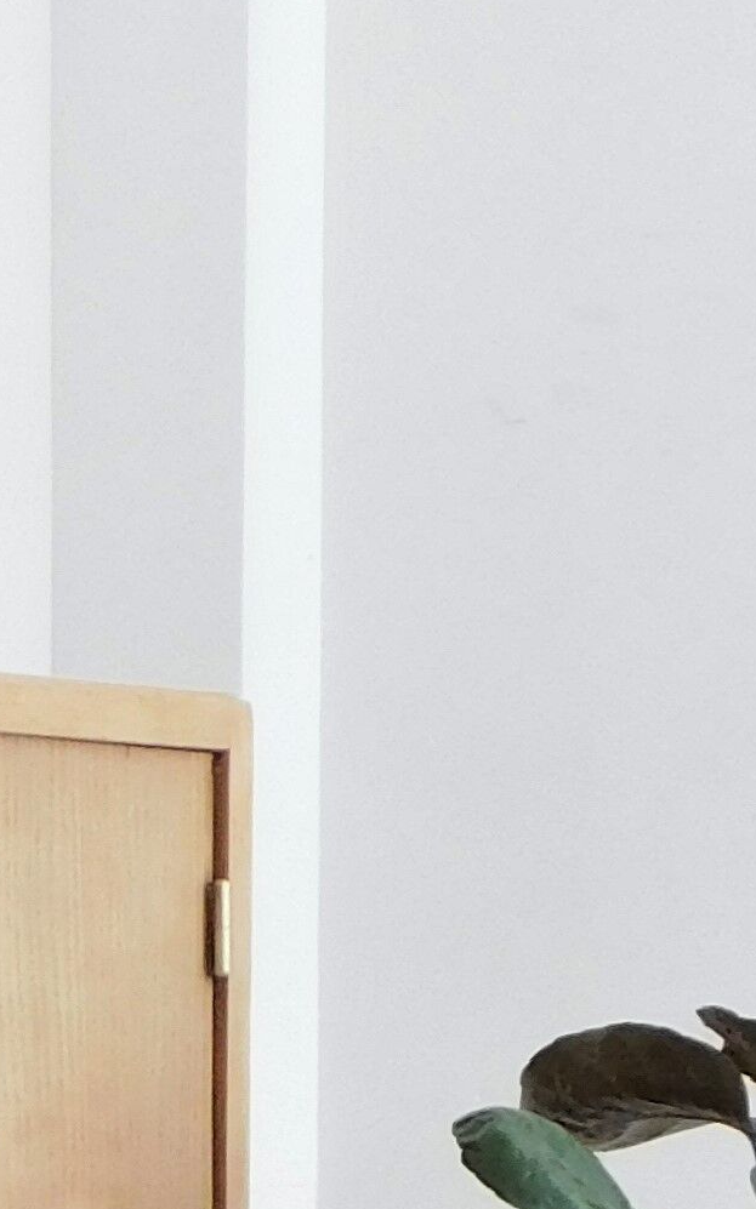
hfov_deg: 8.2
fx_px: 4847
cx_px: -1101
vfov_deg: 13.7
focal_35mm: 147
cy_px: 1557
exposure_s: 1/60
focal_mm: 5.3
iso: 125
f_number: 3.2
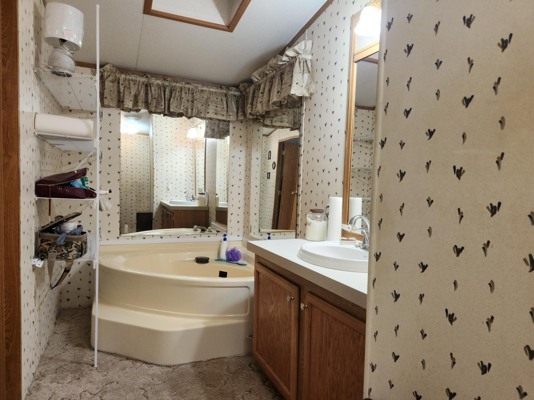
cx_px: 267
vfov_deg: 58.9
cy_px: 200
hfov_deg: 73.9
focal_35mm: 23
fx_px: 355
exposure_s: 1/60
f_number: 1.8
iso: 100
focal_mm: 5.4
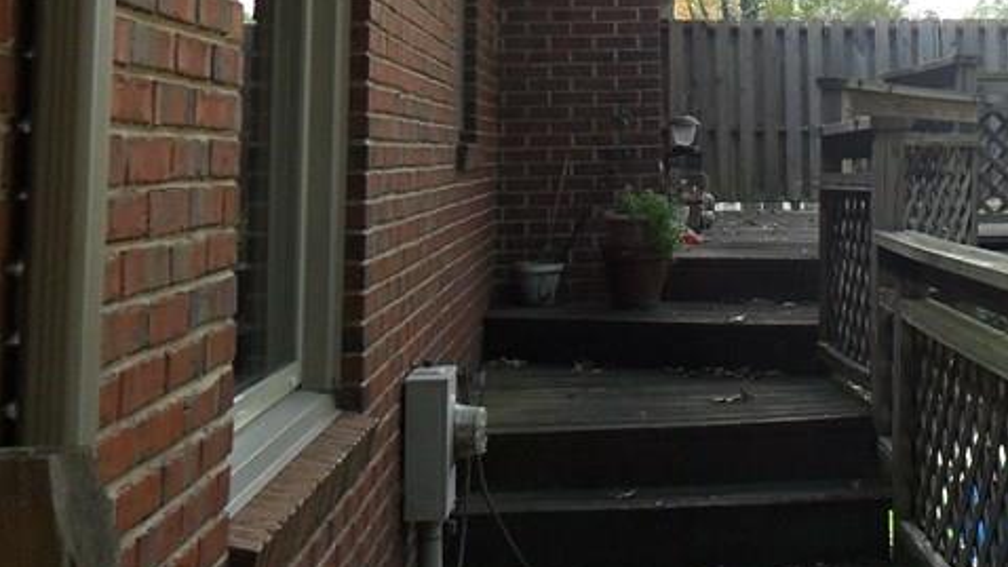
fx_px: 1684
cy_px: -112
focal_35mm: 63
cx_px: 808
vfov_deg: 18.2
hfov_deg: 32.4
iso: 100
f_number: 3.5
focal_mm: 4.9
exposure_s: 1/250
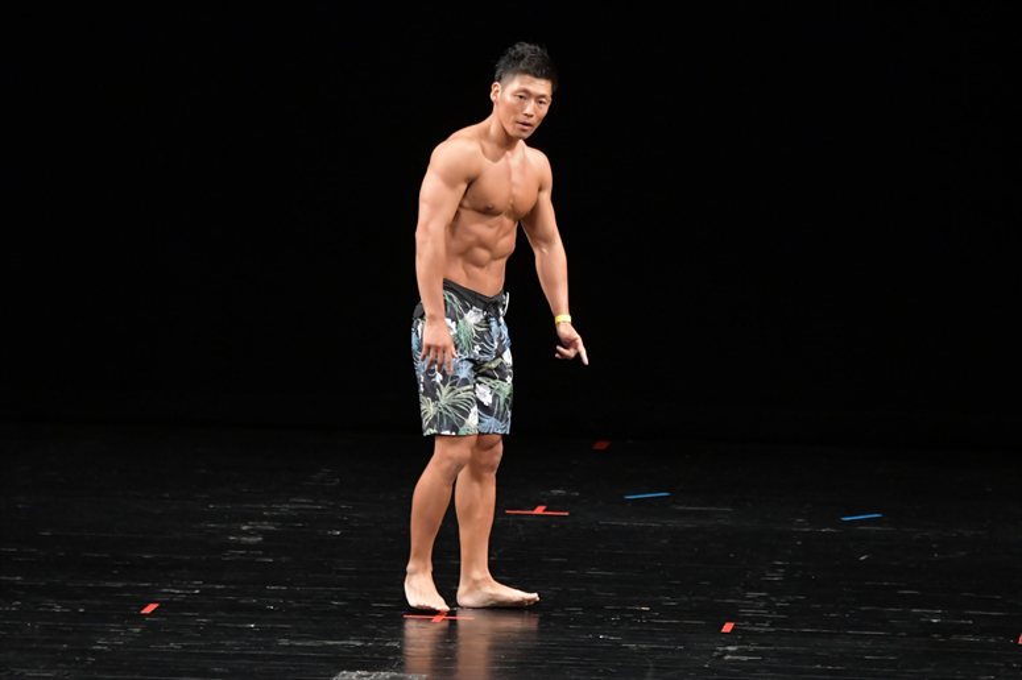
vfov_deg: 5.1
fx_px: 7661
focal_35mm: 270
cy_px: 340
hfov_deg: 7.6
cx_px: 511
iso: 3200
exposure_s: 1/400
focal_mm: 180
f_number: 5.6
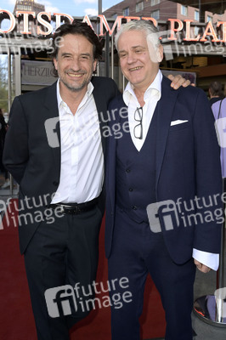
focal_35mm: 32
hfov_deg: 41.0
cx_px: 113
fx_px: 302
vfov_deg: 58.8
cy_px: 170
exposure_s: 1/160
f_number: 5.6
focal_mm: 32
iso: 800
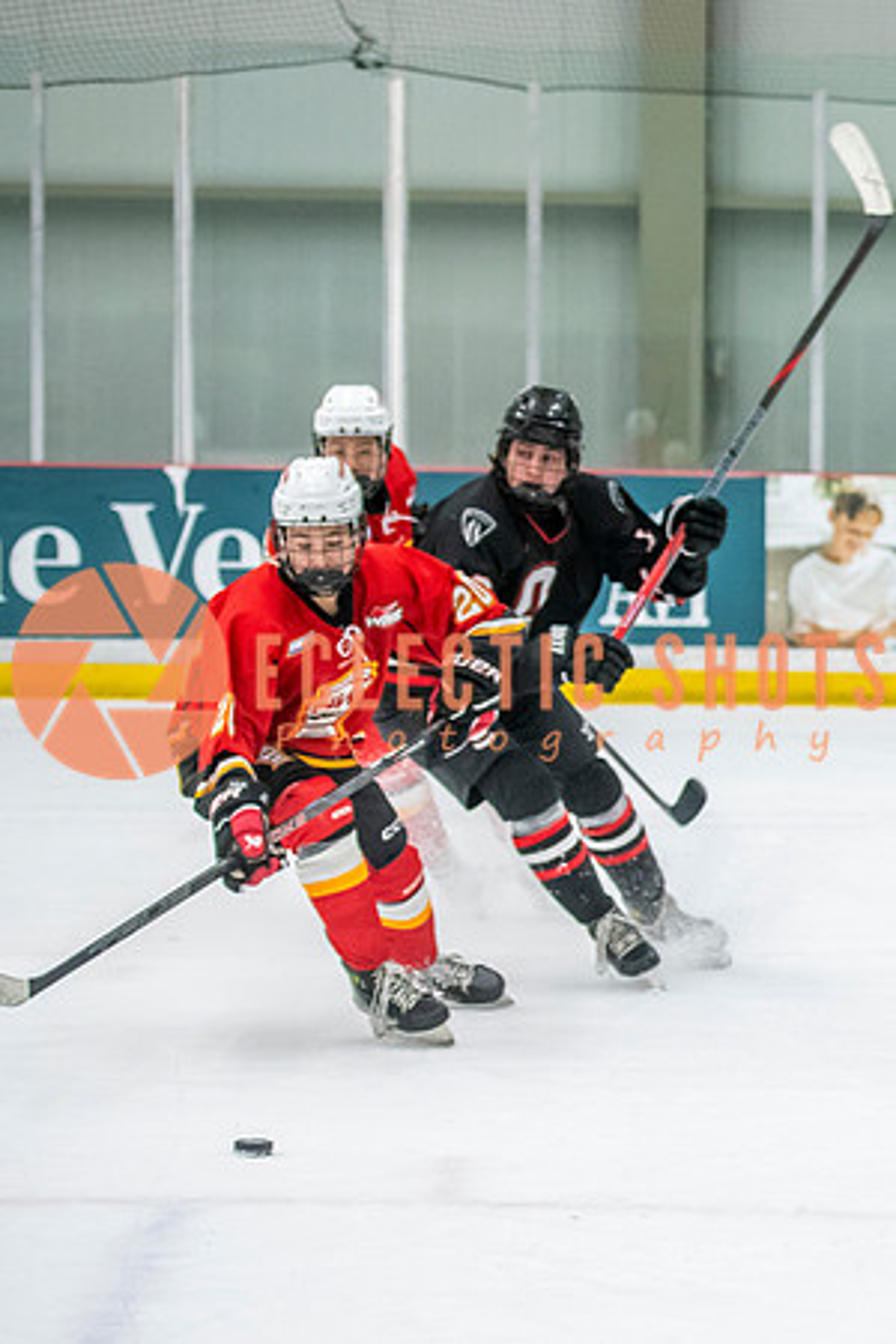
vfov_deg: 12.7
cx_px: 1298
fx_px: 6042
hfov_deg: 8.3
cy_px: 776
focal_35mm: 162
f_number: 3.2
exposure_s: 1/640
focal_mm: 82
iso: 2000
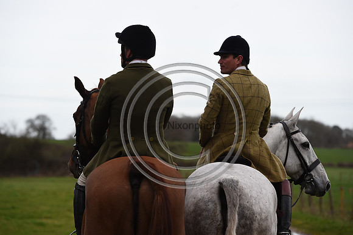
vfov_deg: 8.6
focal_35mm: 160
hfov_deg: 12.8
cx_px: 176
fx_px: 1568
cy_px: 118
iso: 560
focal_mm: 160
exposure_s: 1/1250
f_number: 5.6
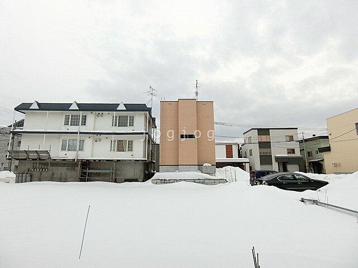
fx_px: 196
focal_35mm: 19
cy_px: 134
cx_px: 179
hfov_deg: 84.7
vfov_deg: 68.7
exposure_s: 1/160
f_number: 2.7
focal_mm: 4.06
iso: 80
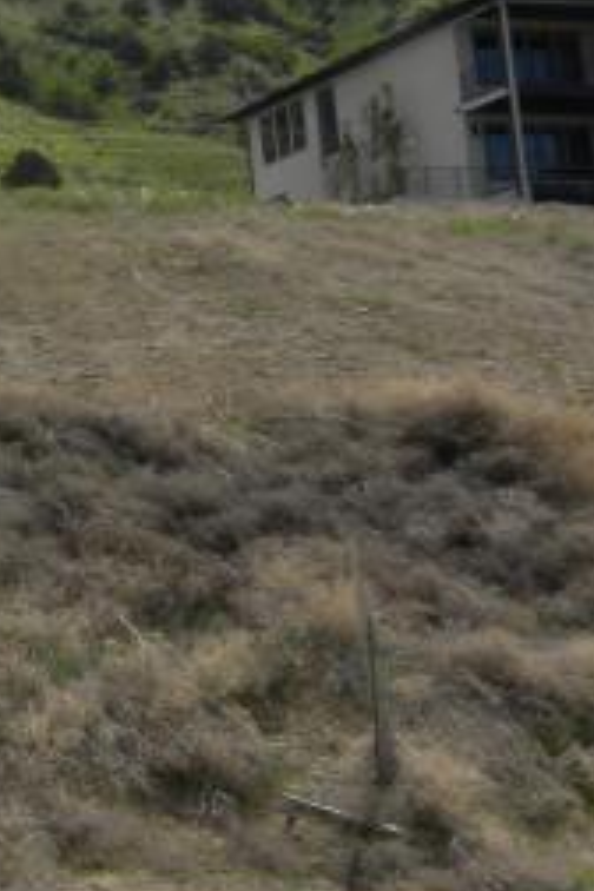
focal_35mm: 87
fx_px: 2153
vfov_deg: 23.1
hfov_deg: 14.3
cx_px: -396
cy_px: 191
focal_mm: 5.9
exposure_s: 1/340
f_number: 6.3
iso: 64
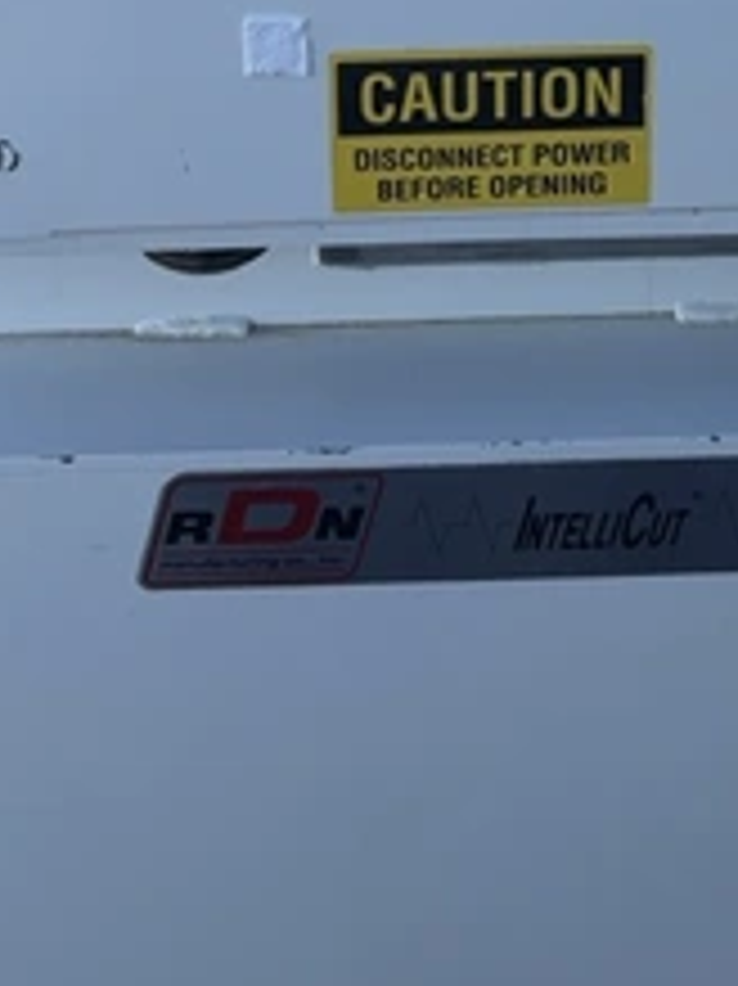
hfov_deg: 16.4
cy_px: -342
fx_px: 2532
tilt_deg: -20.7
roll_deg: -0.6
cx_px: 610
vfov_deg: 20.0
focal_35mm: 89
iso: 50
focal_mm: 5.96
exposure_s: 1/935
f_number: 1.6
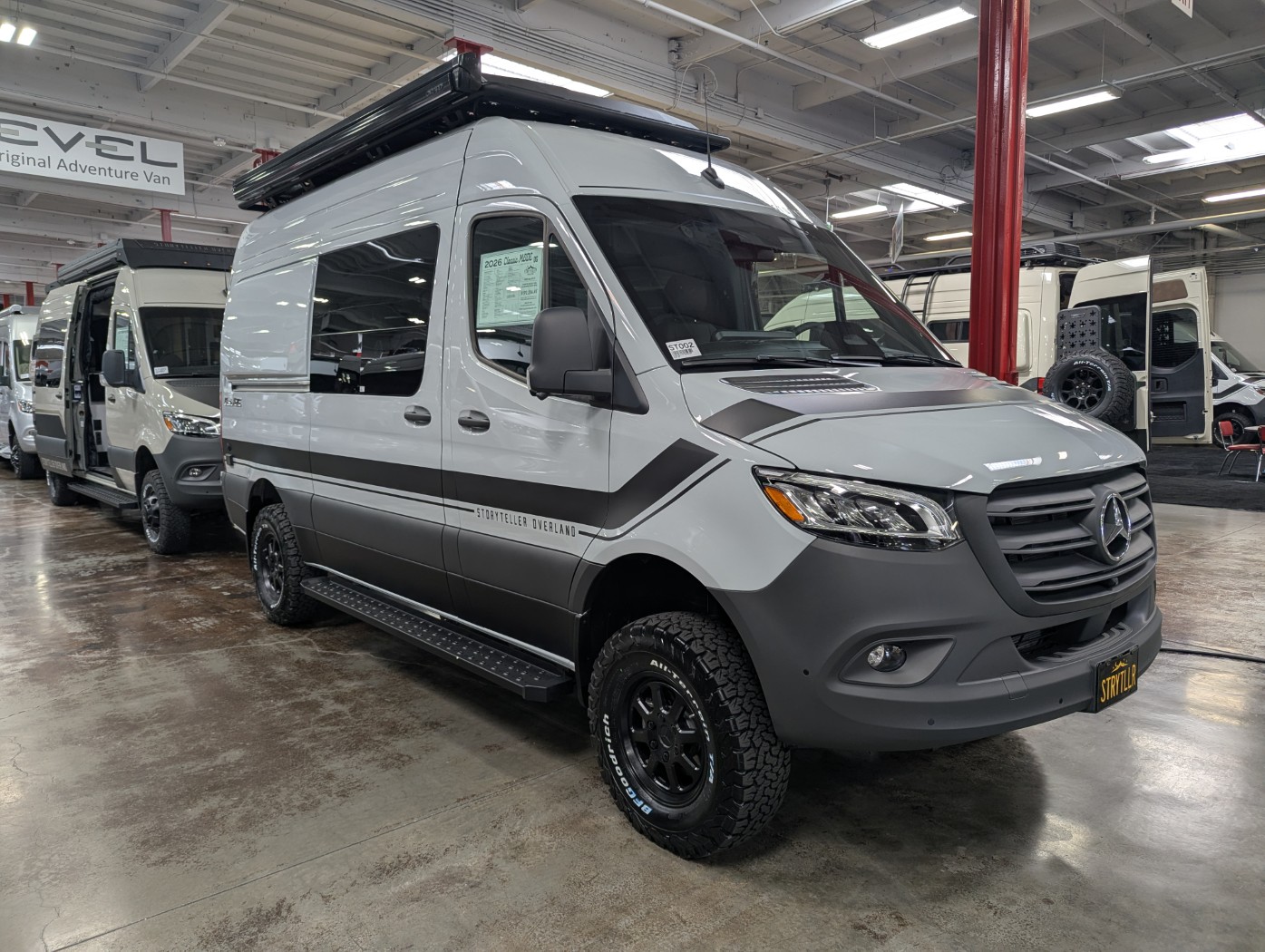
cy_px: 476
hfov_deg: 71.5
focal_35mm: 24
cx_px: 632
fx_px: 878
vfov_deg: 56.9
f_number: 1.85
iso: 50
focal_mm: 6.81
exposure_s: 1/60
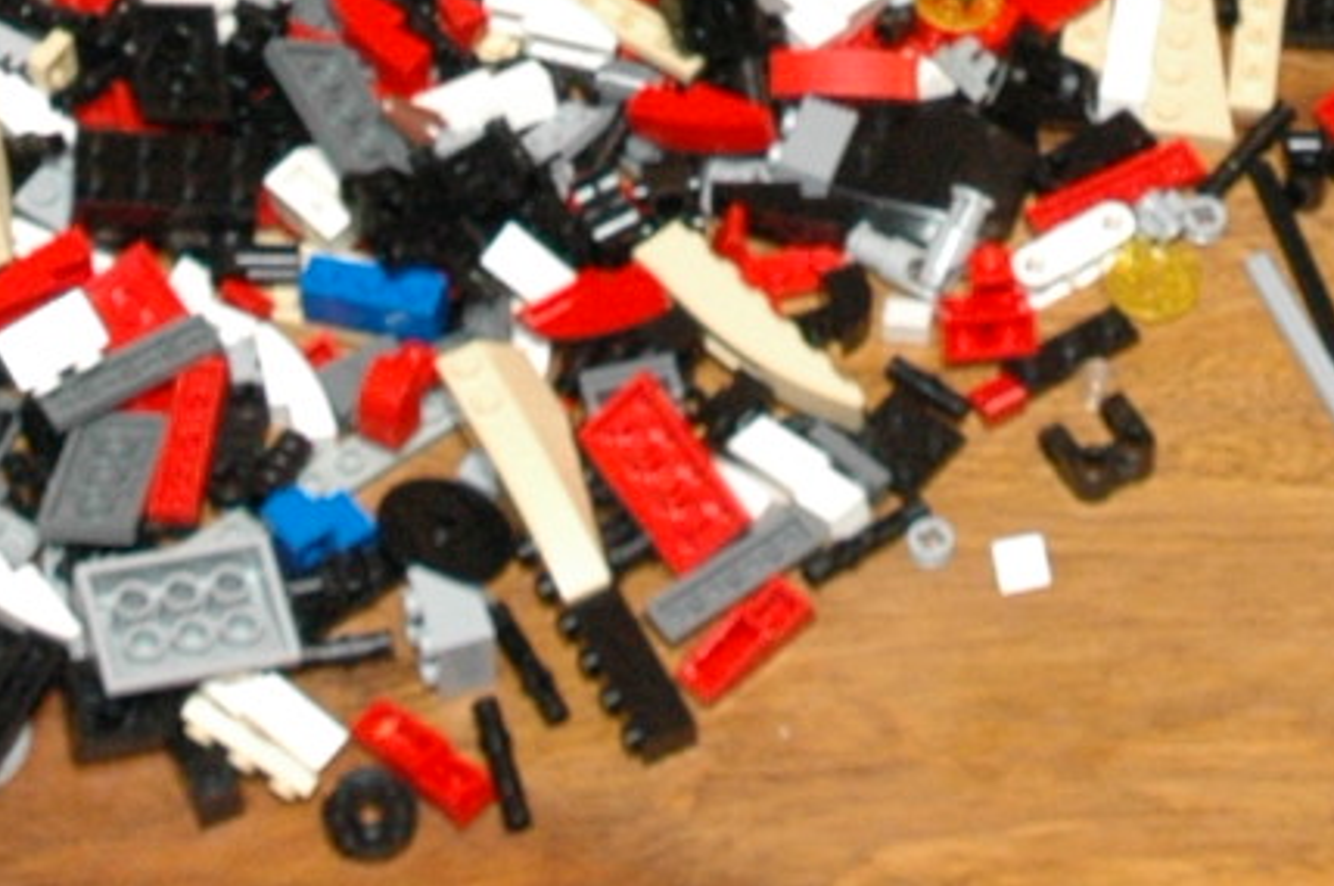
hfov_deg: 10.5
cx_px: 808
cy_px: -696
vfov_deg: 6.8
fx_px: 7240
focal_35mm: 196
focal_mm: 25
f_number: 5.6
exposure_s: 1/60
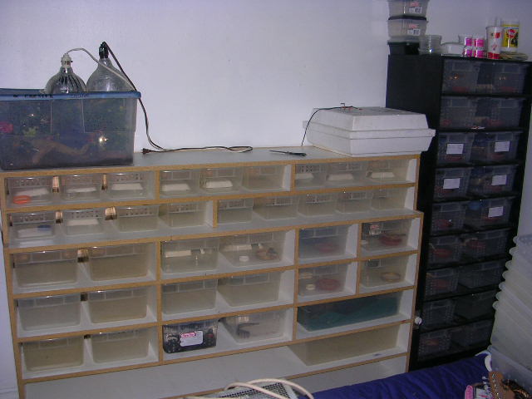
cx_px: 266
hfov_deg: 49.0
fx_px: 584
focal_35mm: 38
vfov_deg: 37.7
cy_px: 200
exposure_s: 1/60.1
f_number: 2.8
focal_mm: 5.8
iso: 53
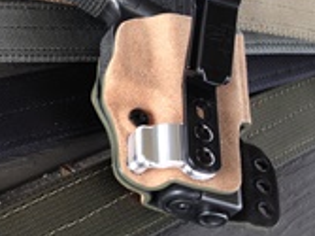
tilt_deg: -51.2
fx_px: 718
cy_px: 138
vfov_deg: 18.6
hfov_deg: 22.9
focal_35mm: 79
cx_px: -51
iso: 50
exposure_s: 1/30
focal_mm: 4.12
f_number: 2.4
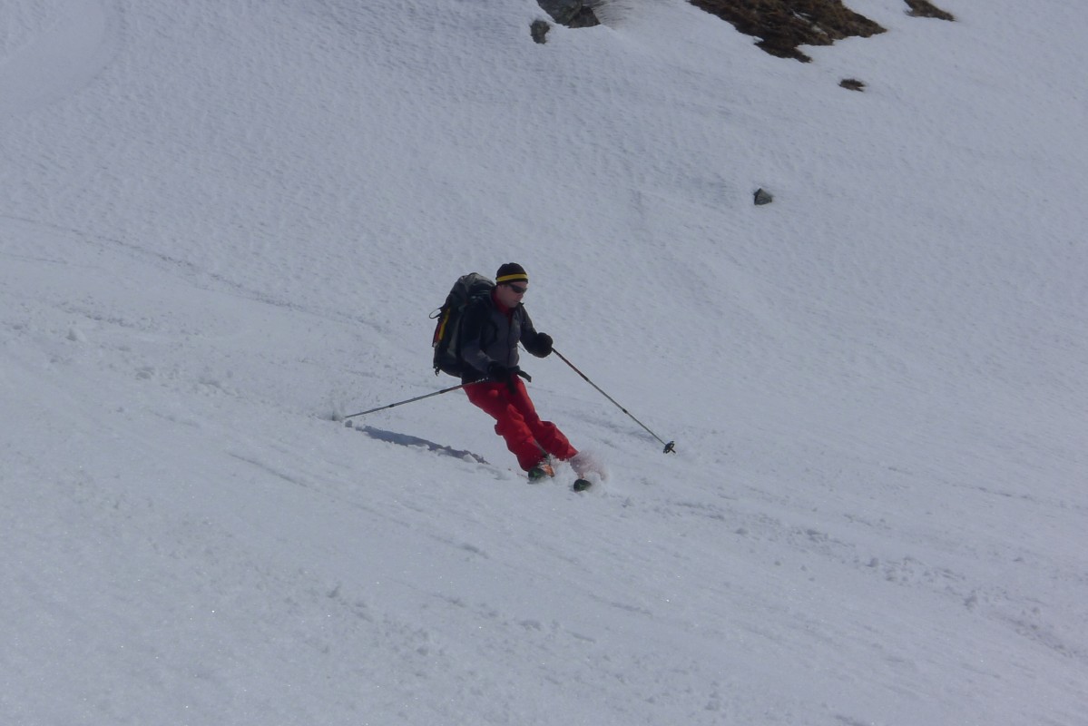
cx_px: 544
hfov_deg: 17.1
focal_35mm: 120
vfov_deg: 11.4
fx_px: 3627
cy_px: 363
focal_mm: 19.2
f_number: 8
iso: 80
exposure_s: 1/1300
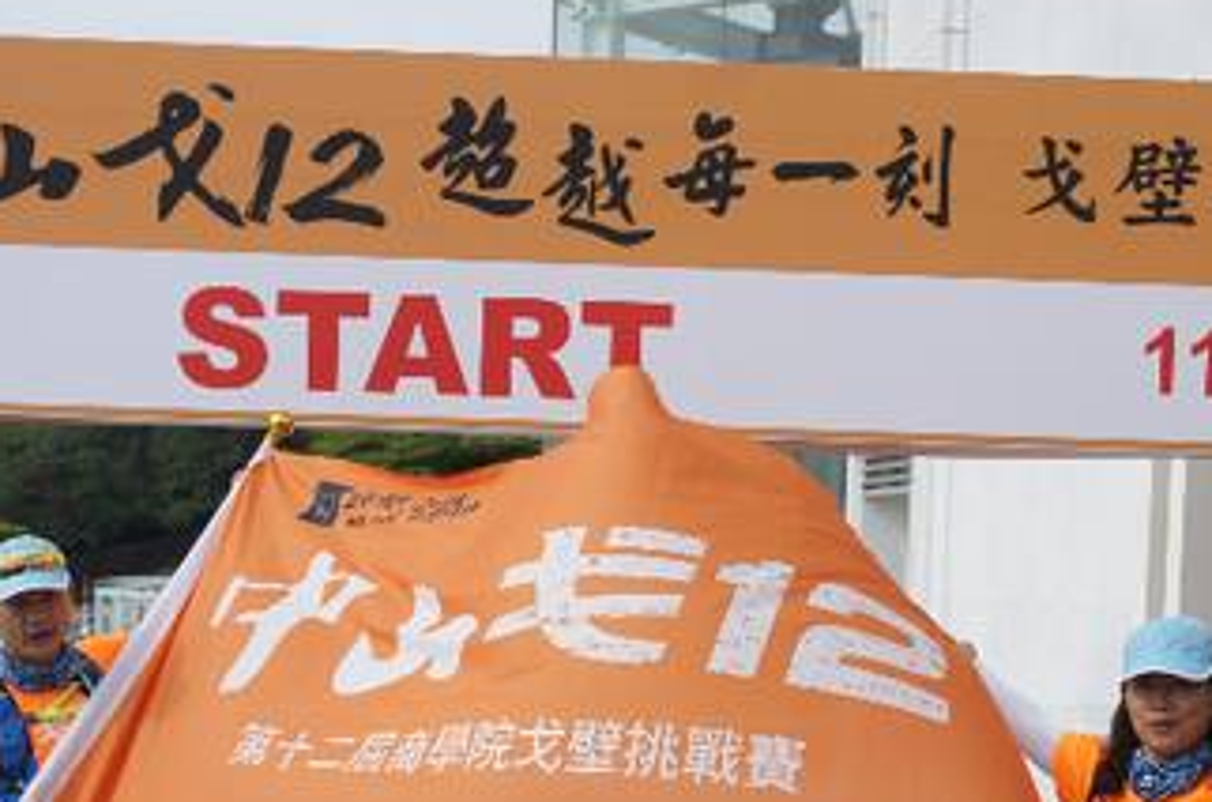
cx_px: 519
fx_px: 2349
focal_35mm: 70
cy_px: 700
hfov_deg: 28.9
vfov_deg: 19.1
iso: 200
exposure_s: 1/800
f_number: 5.6
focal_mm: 25
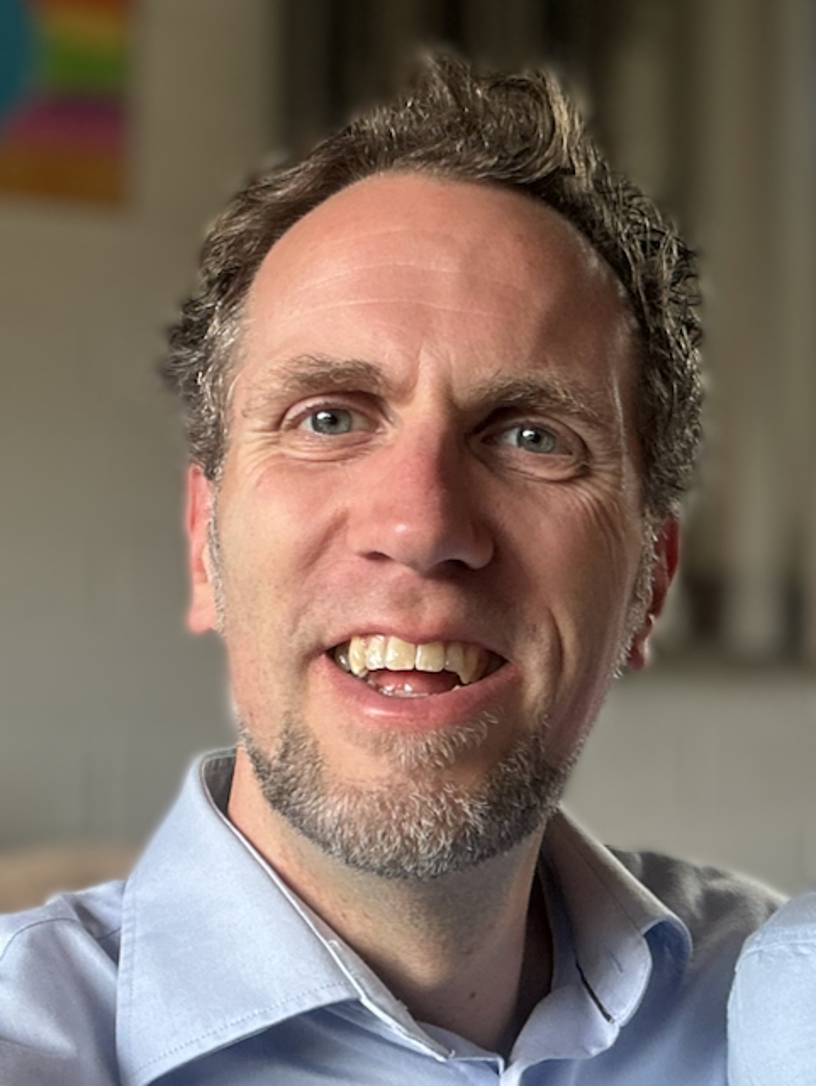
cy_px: 543
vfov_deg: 59.9
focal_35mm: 30
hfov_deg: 46.9
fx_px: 942
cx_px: 408
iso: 80
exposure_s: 1/83
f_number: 1.9
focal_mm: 2.69
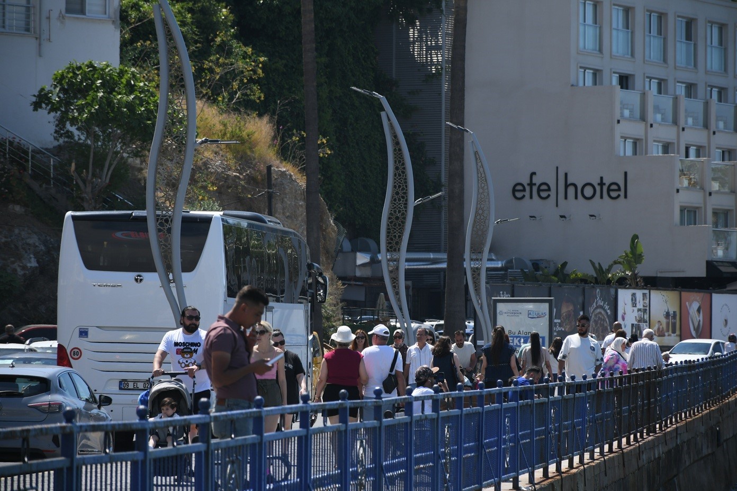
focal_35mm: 195
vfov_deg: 7.0
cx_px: 368
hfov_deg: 10.5
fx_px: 3992
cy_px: 246
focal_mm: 130
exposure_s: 1/1000
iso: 200
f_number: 5.6
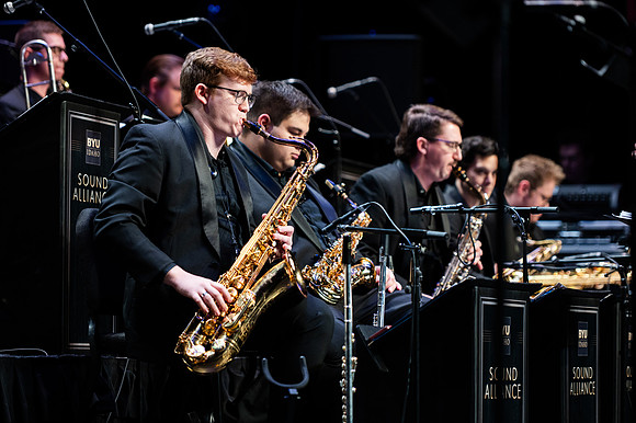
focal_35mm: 149
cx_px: 318
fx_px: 2624
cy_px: 212
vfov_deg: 9.2
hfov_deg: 13.8
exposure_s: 1/250
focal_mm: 140
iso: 2000
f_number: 2.8
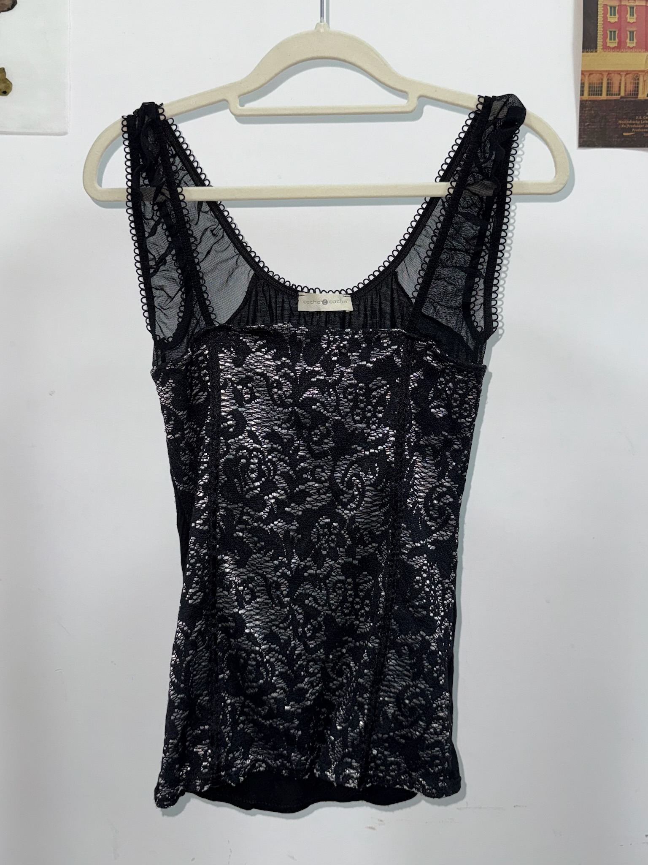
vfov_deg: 71.6
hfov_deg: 56.8
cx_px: 324
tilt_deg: -5.2
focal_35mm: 24
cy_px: 432
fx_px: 599
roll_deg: -0.9
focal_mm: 6.76
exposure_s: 1/55
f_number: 1.78
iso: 100
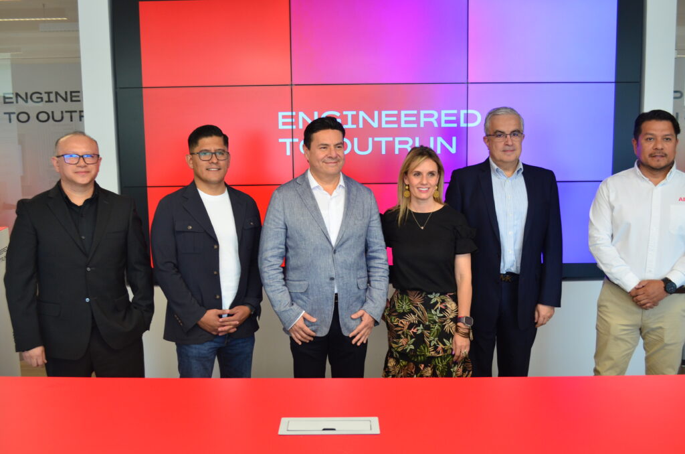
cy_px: 227
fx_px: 684
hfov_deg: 53.2
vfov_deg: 36.7
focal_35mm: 36
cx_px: 342
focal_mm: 24
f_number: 4.5
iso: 500
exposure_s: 1/80
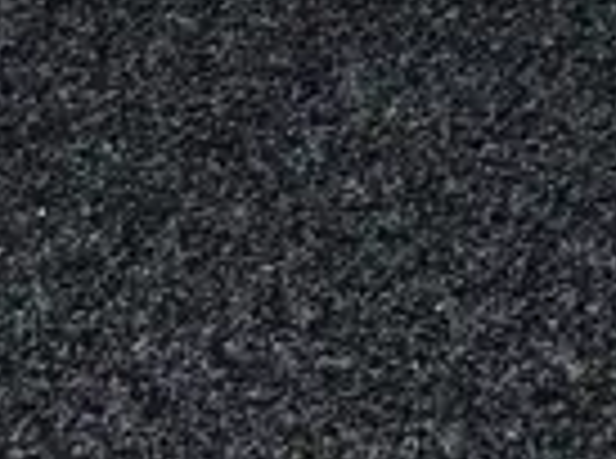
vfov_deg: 6.8
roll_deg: +0.2
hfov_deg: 10.6
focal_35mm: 180
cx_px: 971
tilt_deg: -37.2
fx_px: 3195
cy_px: -1260
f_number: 1.78
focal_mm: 6.86
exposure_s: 1/50
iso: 125
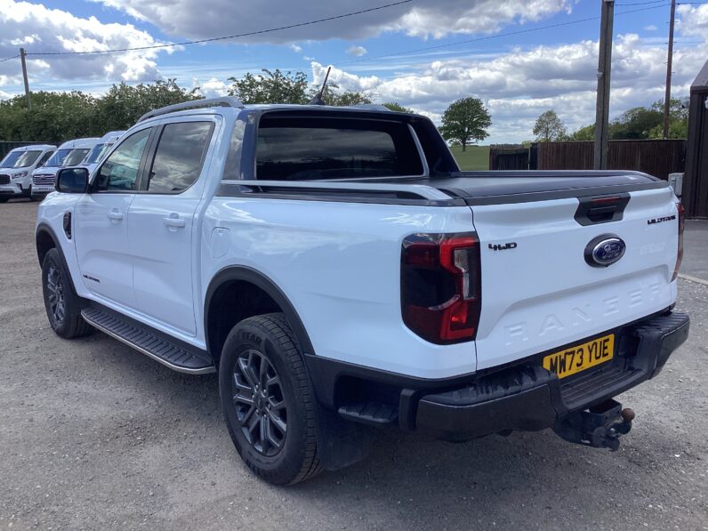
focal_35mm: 31
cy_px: 266
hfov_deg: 58.4
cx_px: 354
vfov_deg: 45.4
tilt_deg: -10.4
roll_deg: +0.3
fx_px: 634
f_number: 2.4
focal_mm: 3.3
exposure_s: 1/981
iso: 25
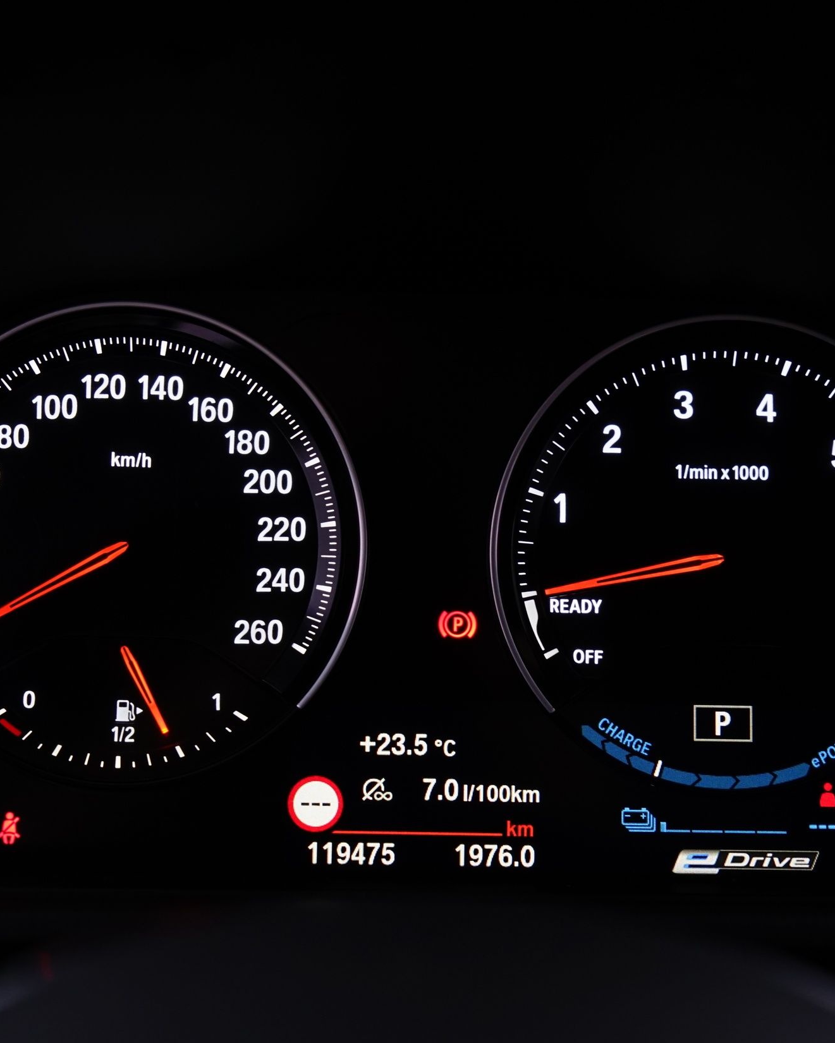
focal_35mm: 54
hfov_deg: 28.1
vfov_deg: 34.7
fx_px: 1668
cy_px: 520
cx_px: 413
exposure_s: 1/13
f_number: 5.6
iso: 800
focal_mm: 38
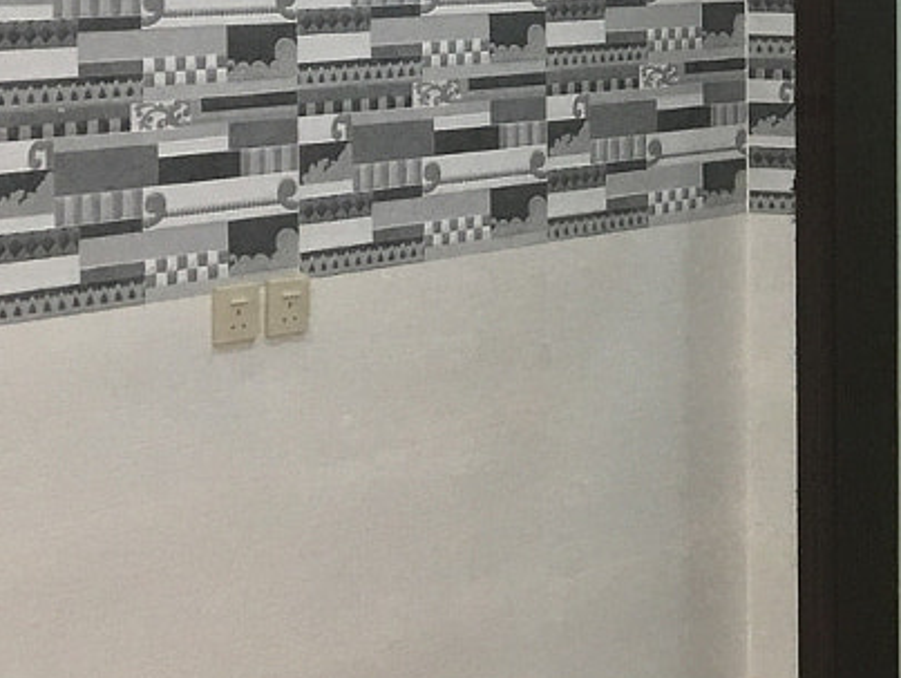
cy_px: 27
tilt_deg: -2.3
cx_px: 1196
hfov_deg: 16.1
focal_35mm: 115
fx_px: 2996
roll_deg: -0.4
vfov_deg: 12.8
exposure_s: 1/30
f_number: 2.2
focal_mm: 4.15
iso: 40
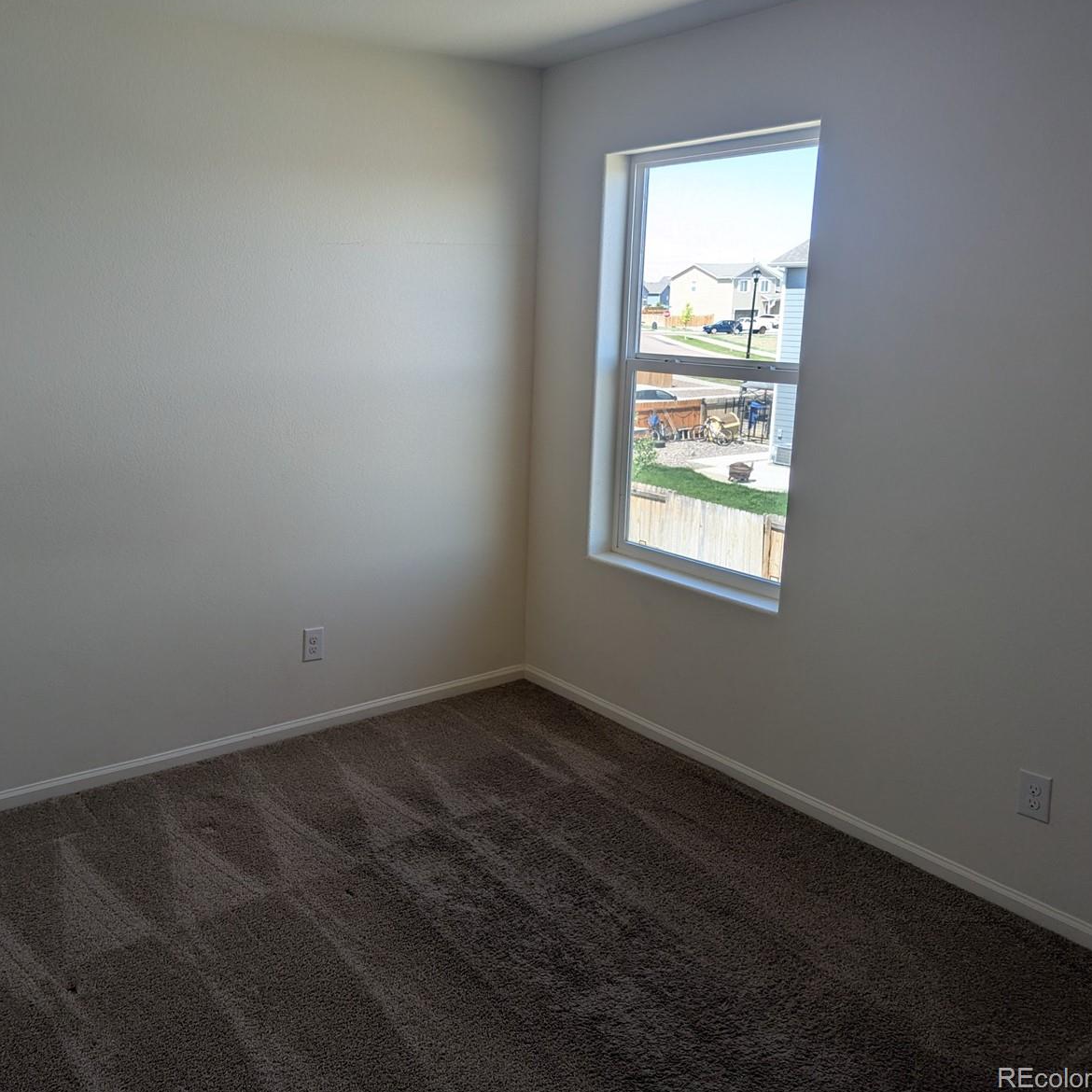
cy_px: 538
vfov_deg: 55.6
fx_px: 1035
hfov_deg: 54.9
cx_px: 402
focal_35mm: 29
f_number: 1.85
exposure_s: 1/397
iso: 35
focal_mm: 6.81
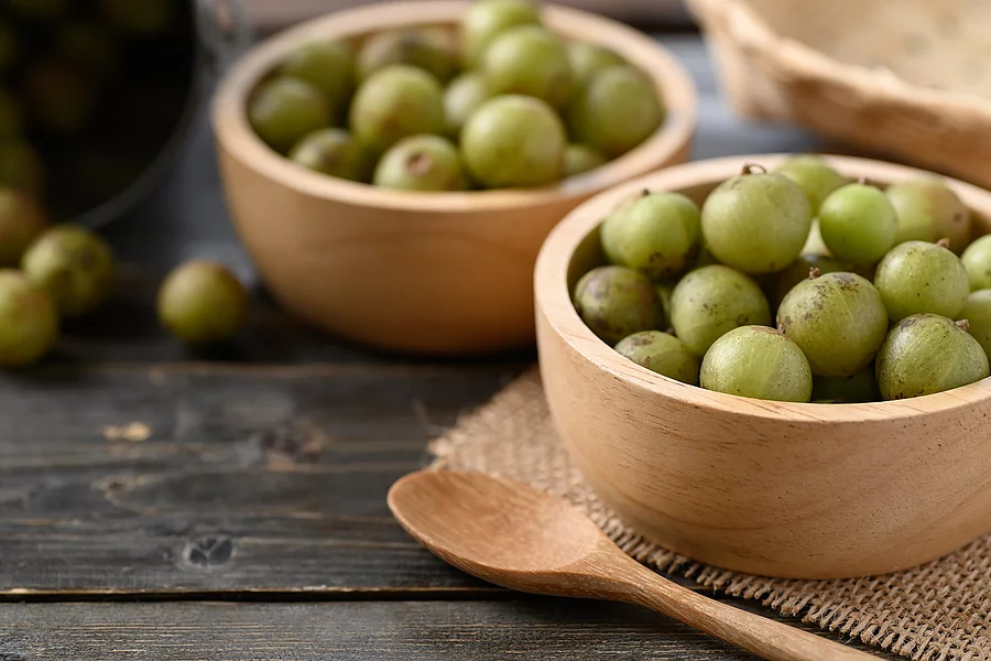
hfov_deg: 22.6
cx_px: 496
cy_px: 330
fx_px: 2477
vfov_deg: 15.2
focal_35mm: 90
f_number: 8
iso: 160
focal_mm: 90
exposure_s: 1/125
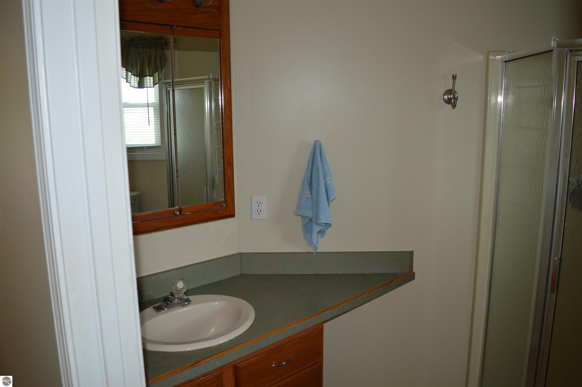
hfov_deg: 67.4
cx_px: 291
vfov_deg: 47.8
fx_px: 436
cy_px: 194
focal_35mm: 27
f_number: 4
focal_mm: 18
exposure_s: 1/100
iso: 400
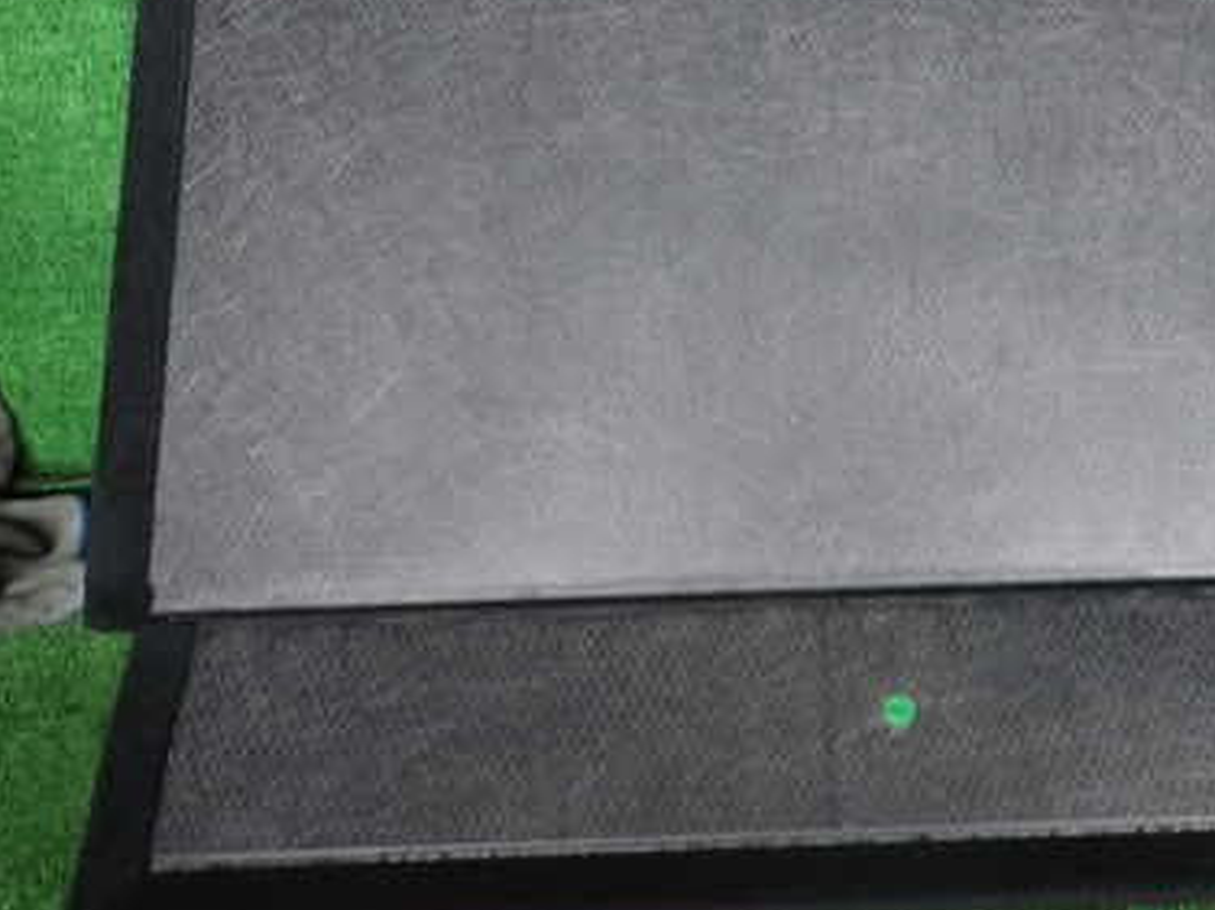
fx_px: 1404
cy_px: 266
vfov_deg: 35.4
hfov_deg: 45.2
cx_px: 907
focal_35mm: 40
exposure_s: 1/50
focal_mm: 4.5
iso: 200
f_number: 2
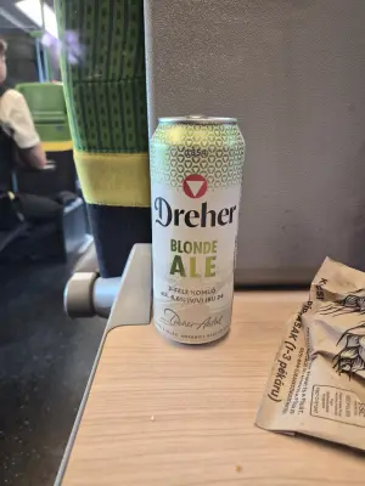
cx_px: 182
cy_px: 243
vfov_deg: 73.9
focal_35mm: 23
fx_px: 323
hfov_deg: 58.9
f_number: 1.8
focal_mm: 5.4
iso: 400
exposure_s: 1/61
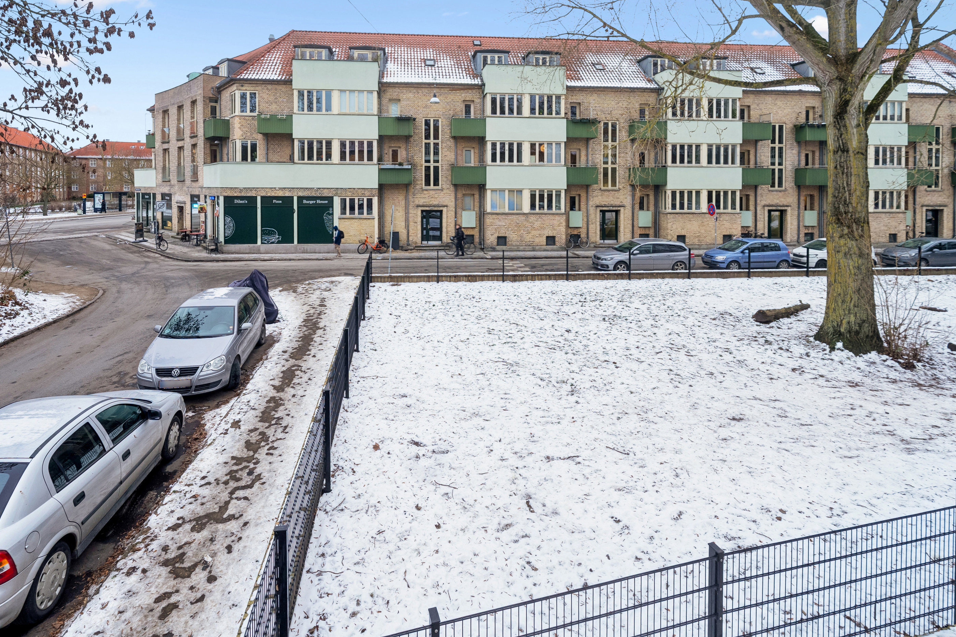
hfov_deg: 96.6
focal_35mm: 16
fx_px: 425
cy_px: 298
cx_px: 448
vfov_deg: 73.7
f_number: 5.6
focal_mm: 15
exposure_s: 1/40
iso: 160
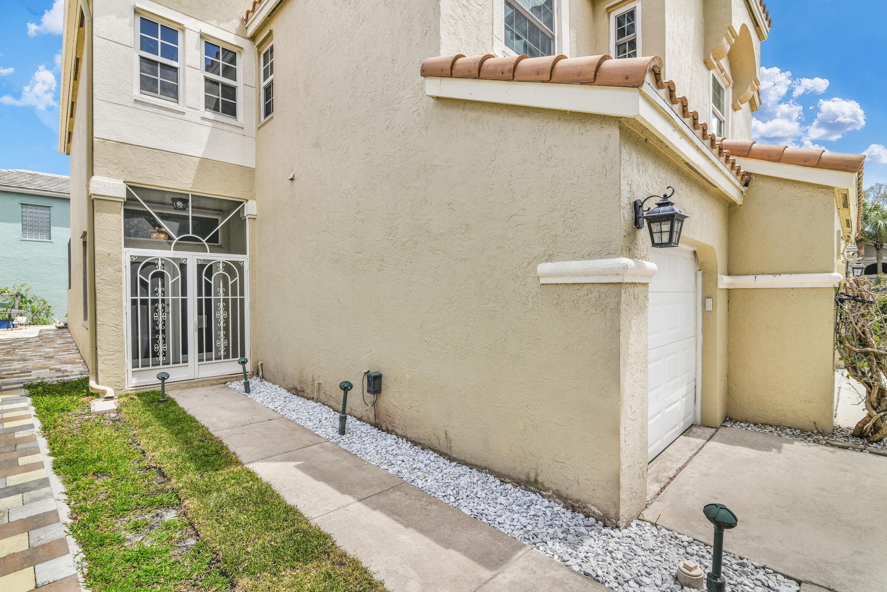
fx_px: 394
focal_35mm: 16
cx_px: 444
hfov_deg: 96.7
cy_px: 296
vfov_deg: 73.7
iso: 200
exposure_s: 1/250
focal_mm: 16
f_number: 11
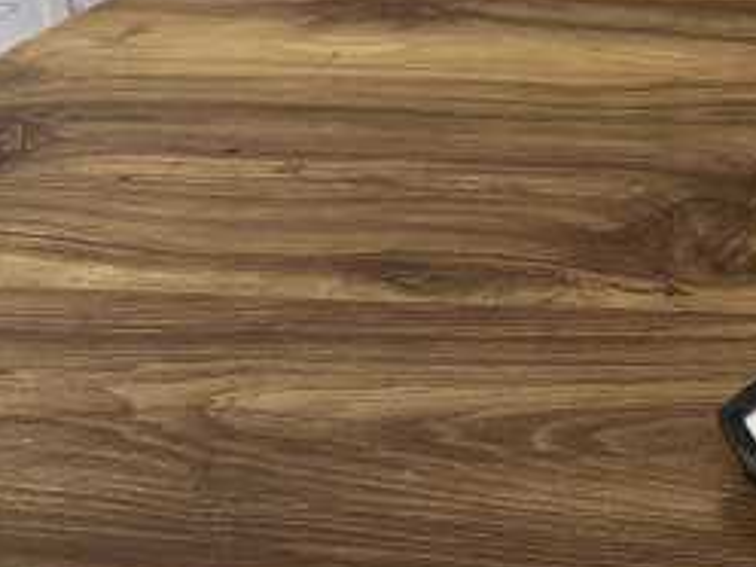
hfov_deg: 27.9
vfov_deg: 23.4
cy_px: 125
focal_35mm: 62
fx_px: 1354
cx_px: 869
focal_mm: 6.86
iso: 250
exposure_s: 1/89
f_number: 1.78
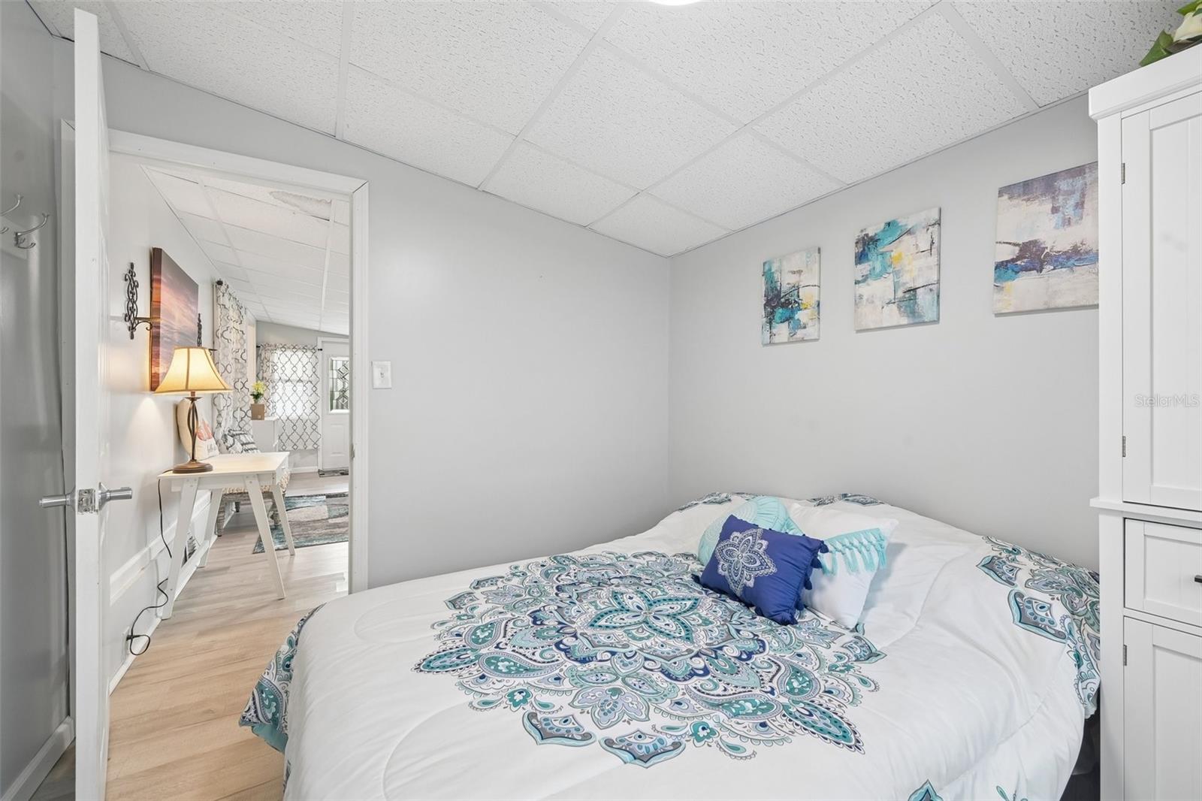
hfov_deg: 104.3
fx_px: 467
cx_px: 601
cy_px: 400
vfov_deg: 81.2
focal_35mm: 14
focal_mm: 14
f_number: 8
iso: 400
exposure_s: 1/20
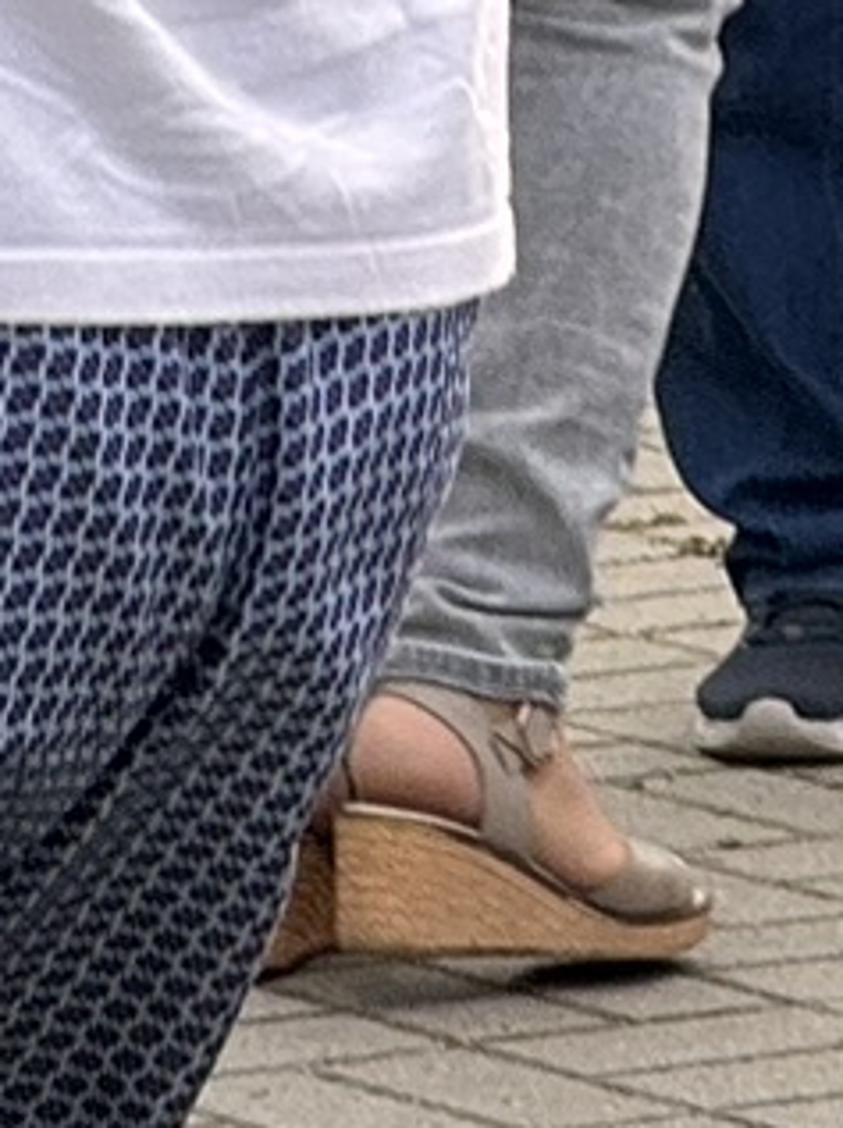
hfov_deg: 3.0
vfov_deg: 3.9
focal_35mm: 498
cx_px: 1412
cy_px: -1512
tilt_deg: -2.6
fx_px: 16203
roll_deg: -0.2
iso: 25
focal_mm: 9
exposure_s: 1/217
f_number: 2.8
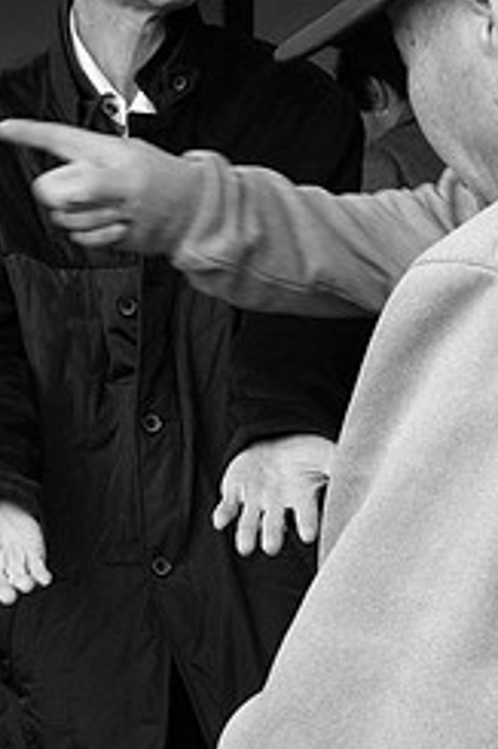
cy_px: 540
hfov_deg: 9.0
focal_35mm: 152
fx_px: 3158
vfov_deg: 13.5
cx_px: 117
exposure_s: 1/160
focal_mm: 30
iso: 200
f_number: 7.1
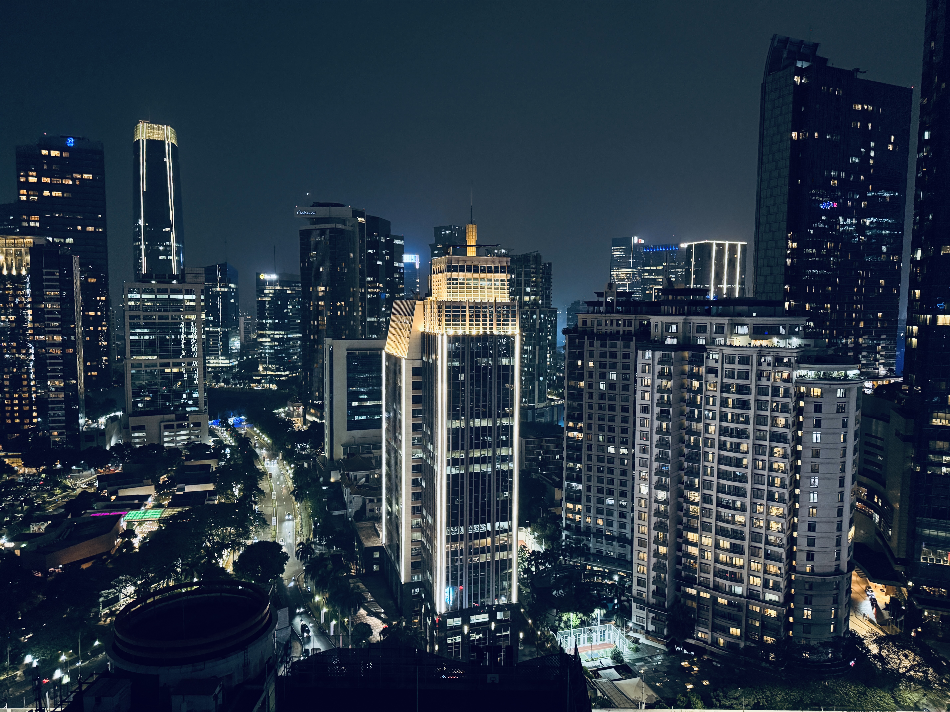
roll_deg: -0.5
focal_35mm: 24
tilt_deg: -4.4
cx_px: 475
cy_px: 356
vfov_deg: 56.8
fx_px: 659
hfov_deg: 71.6
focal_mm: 6.76
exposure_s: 1/33
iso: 1000
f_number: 1.78
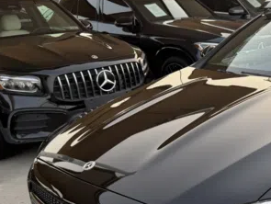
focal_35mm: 52
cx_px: 254
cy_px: 155
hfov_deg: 34.3
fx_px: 408
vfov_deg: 27.7
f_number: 1.78
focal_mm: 6.76
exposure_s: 1/335
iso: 100
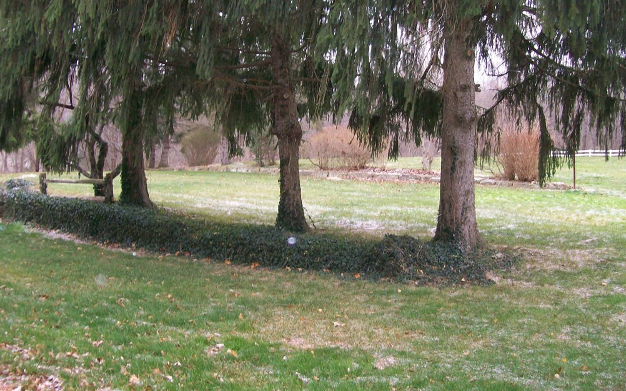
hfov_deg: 50.4
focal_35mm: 39
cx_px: 308
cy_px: 166
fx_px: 665
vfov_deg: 32.7
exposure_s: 1/64
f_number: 2.7
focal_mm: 6
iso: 140
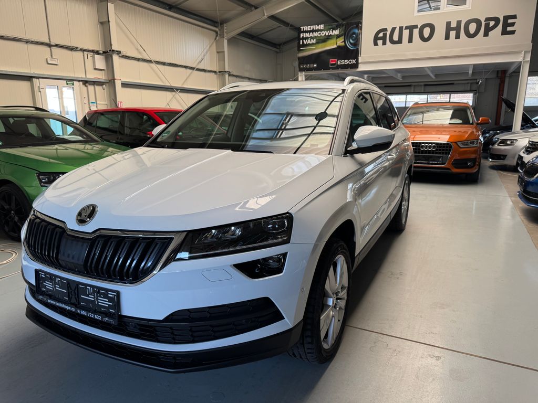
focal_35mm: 24
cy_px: 202
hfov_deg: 71.6
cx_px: 269
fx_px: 373
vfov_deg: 56.8
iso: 125
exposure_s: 1/121
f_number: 1.78
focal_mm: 6.76
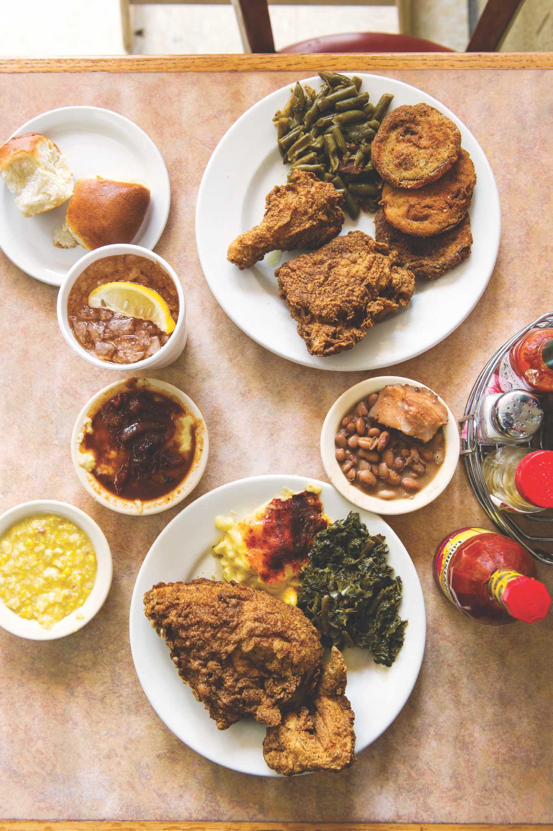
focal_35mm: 36
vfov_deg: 53.2
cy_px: 416
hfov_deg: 36.8
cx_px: 276
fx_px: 831
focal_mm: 36
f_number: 5
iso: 800
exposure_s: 1/200
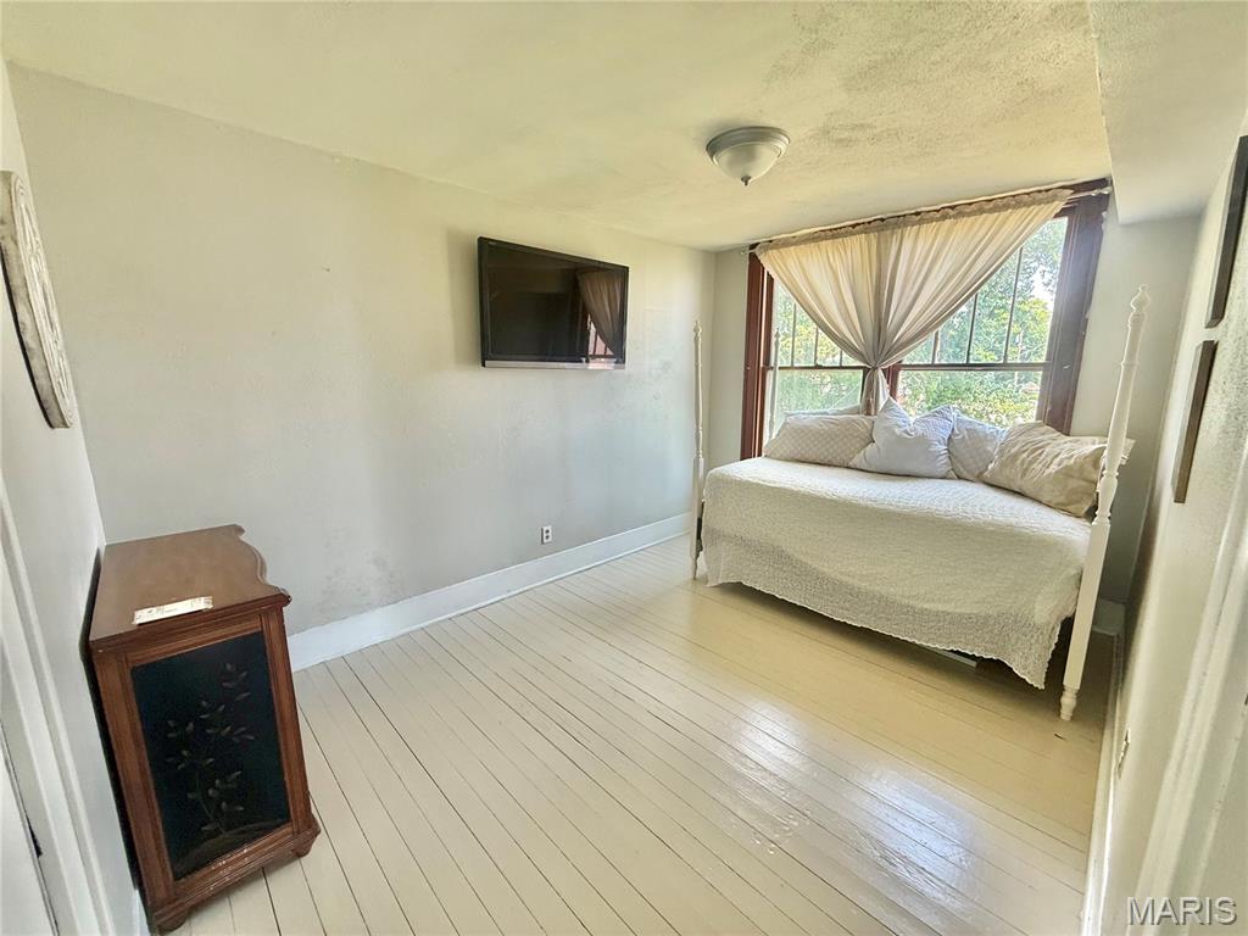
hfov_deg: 102.1
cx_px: 624
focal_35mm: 14
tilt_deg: -9.4
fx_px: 505
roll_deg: -0.6
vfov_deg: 85.7
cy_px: 468
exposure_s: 1/99
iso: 125
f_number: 2.2
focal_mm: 2.22
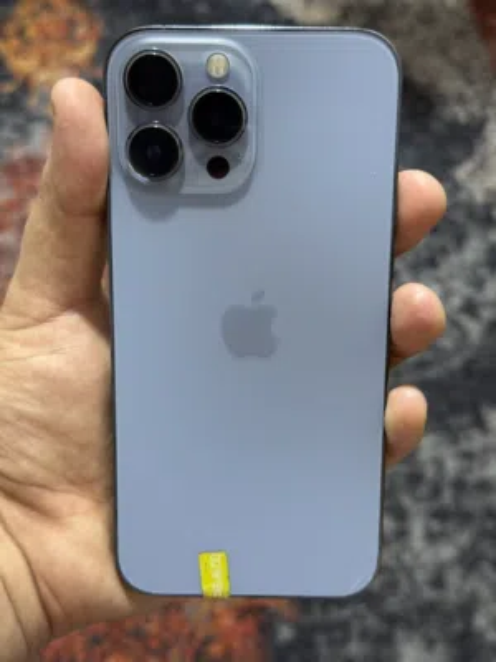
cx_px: 248
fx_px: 917
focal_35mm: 48
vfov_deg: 39.7
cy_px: 331
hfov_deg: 30.3
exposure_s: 1/33
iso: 250
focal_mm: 6.76
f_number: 1.78
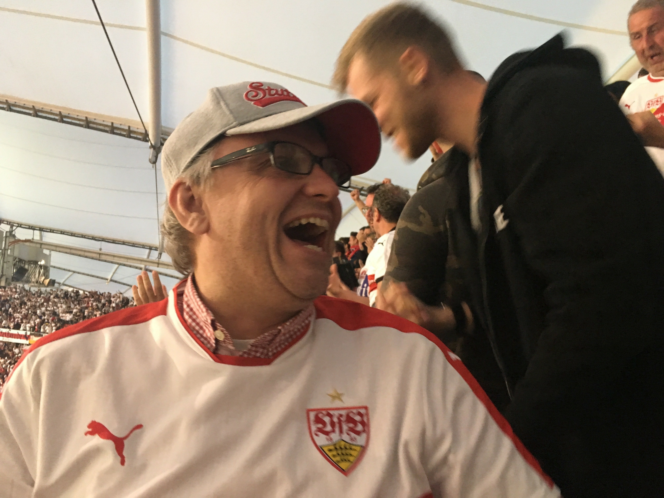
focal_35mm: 29
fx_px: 556
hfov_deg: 61.7
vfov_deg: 48.2
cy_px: 249
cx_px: 332
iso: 200
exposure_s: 1/25
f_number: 2.2
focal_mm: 4.15
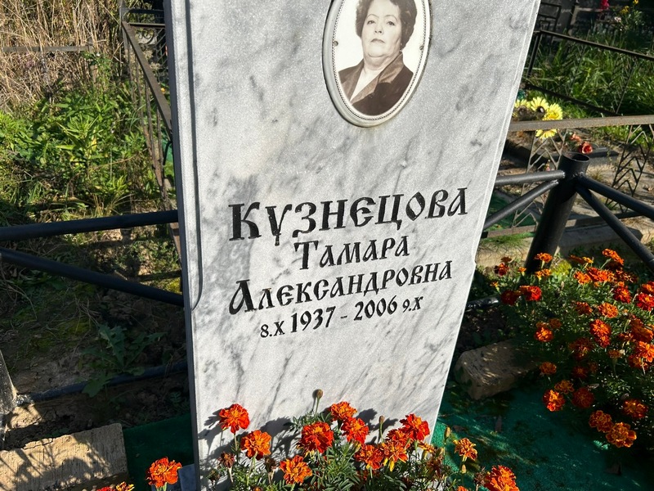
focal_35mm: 26
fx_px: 491
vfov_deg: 53.1
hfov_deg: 67.3
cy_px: 246
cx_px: 327
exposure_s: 1/6579
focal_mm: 5.7
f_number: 1.5
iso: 50
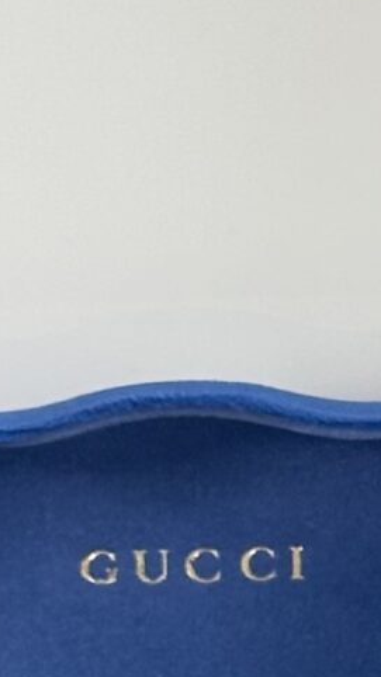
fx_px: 4995
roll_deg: +1.0
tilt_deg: -28.7
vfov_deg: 7.6
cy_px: 999
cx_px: 550
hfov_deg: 4.3
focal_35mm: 278
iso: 80
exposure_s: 1/100
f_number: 1.78
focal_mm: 6.86
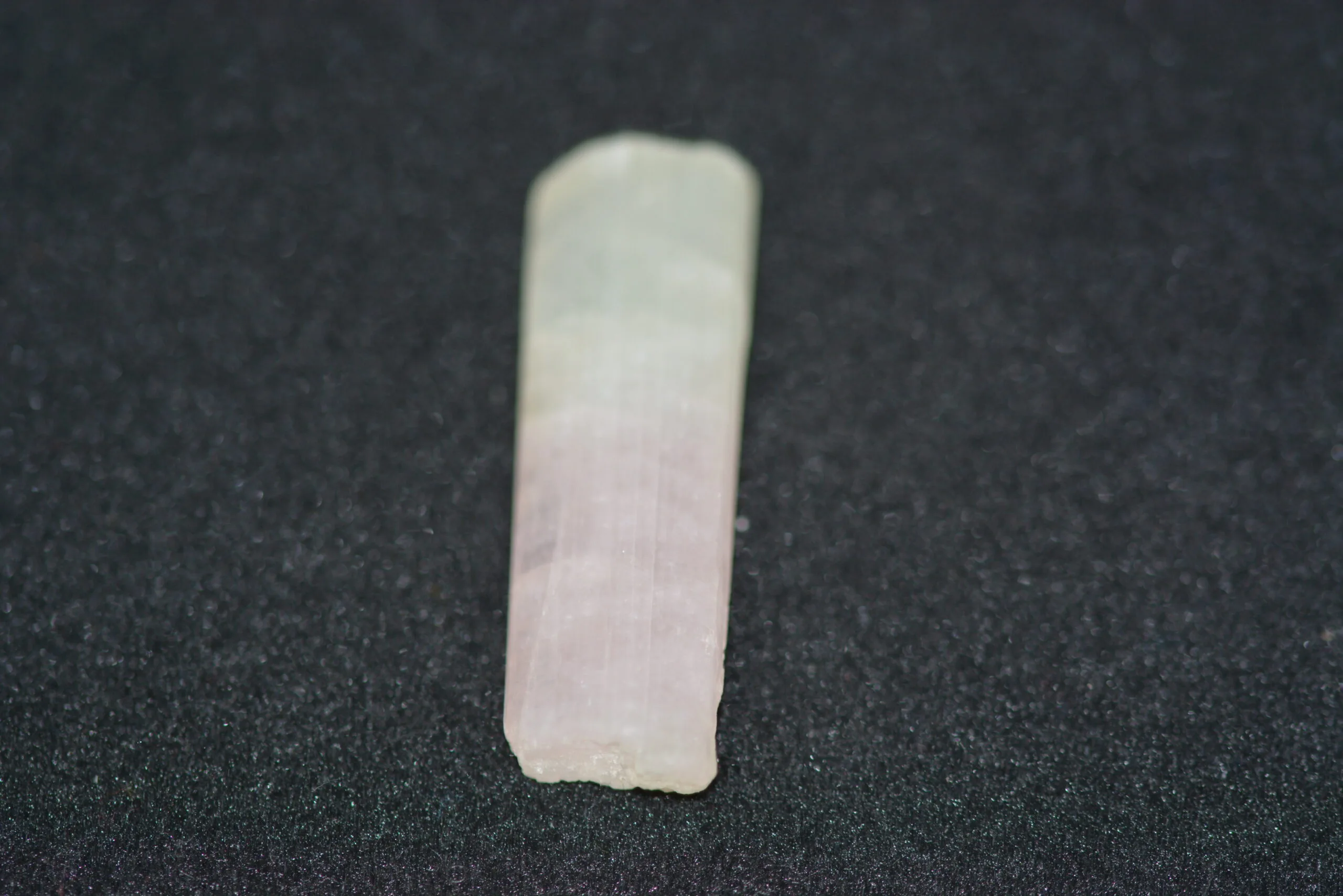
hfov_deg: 13.0
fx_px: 5877
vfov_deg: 8.7
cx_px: 672
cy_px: 448
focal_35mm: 158
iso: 400
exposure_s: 1/60
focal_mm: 105
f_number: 3.8
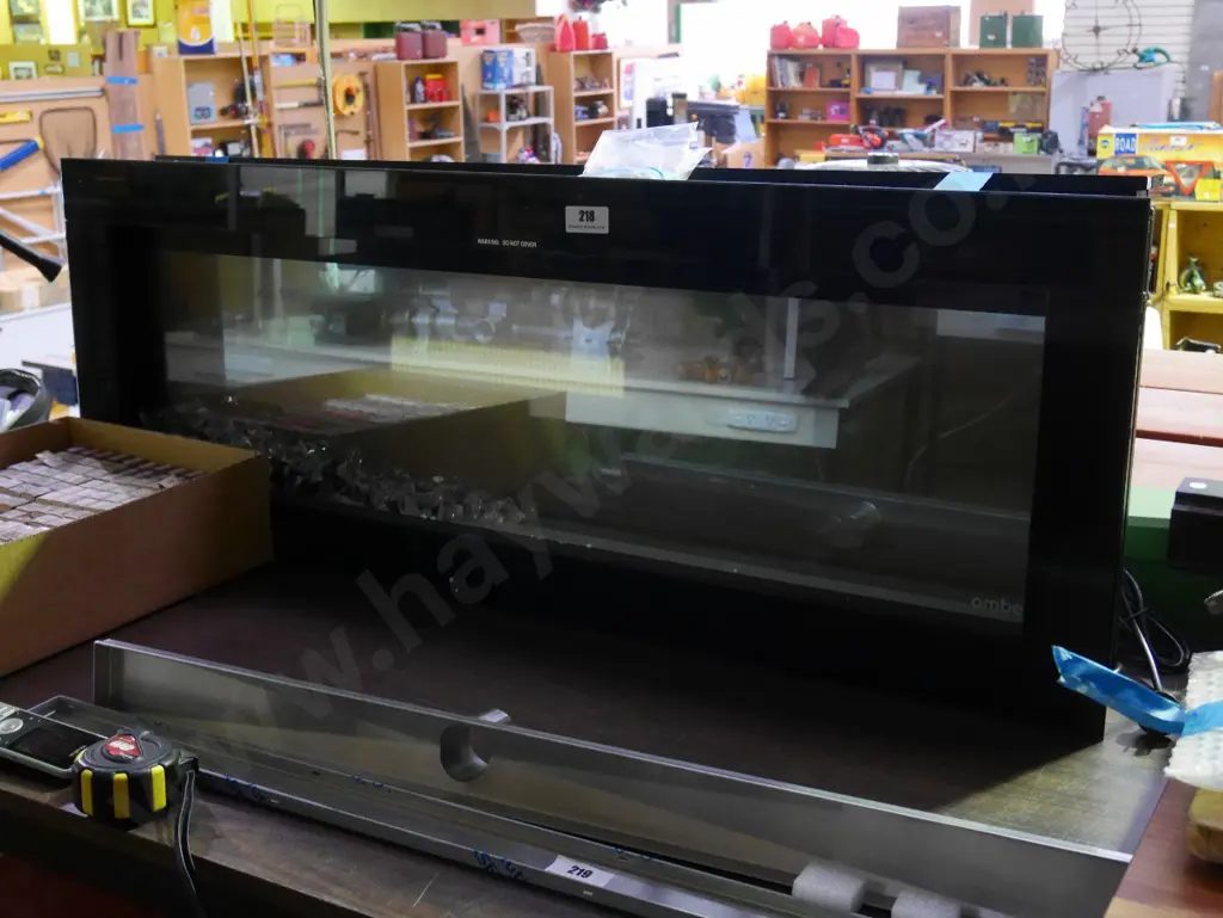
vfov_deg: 32.9
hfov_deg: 42.9
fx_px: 1555
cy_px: 459
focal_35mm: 44
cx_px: 612
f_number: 4.8
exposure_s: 1/25
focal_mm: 22
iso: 3200
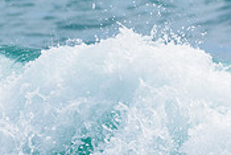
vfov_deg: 0.7
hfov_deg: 1.0
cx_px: 283
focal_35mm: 2033
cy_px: 130
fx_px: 13056
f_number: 5.6
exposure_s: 1/2000
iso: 200
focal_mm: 500
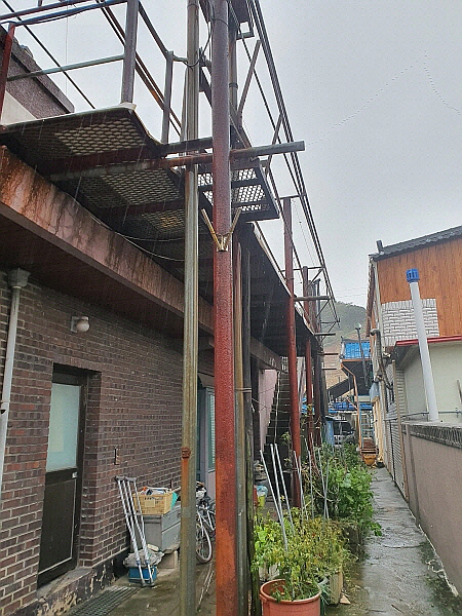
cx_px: 231
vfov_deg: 67.3
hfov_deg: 53.1
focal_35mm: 26
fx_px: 463
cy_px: 308
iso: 100
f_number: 2.4
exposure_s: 1/120
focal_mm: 4.3
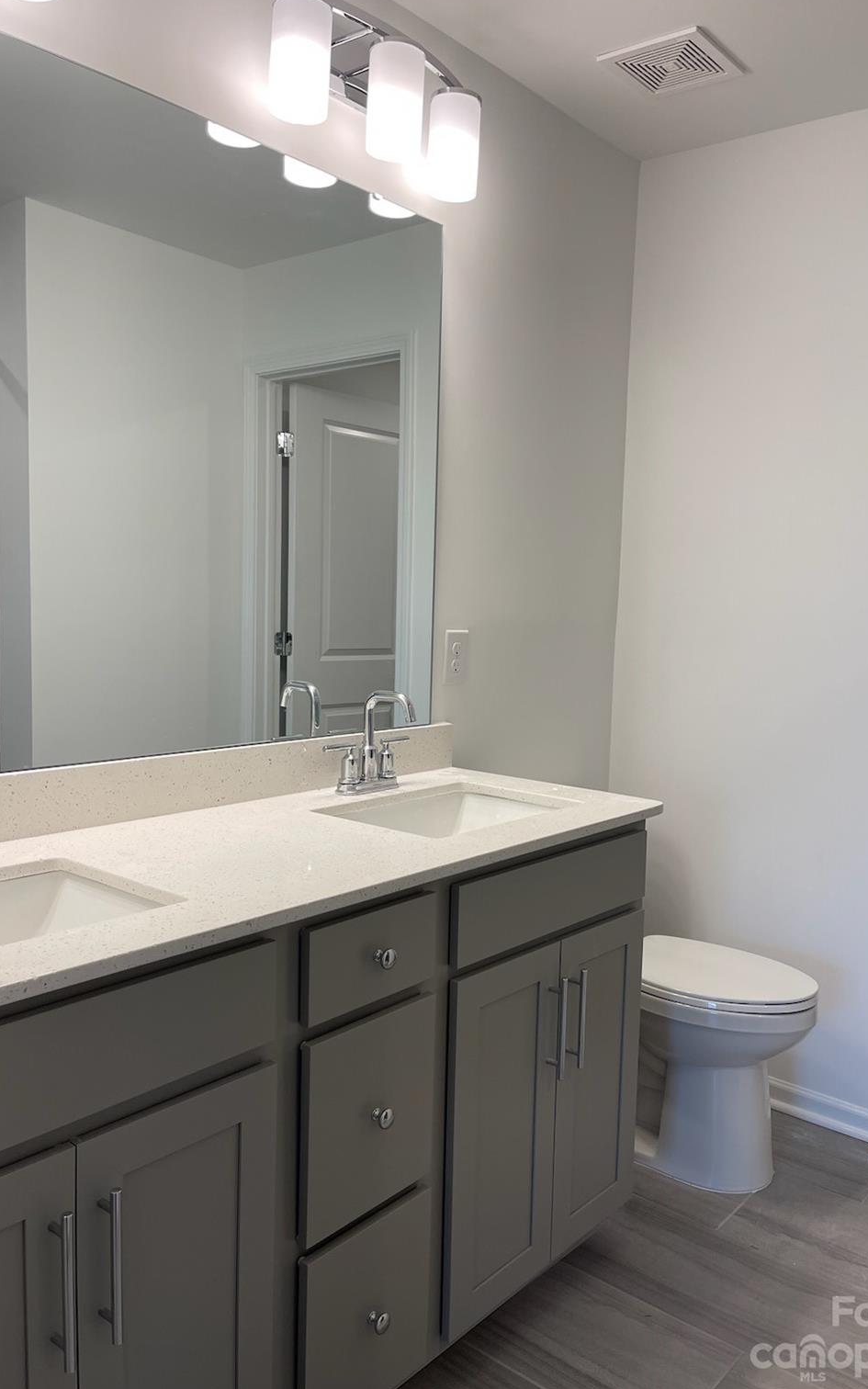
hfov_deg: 44.5
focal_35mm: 28
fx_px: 1060
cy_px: 694
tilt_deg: -6.4
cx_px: 483
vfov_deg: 66.5
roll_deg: -2.7
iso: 40
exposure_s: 1/120
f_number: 1.6
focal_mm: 5.1
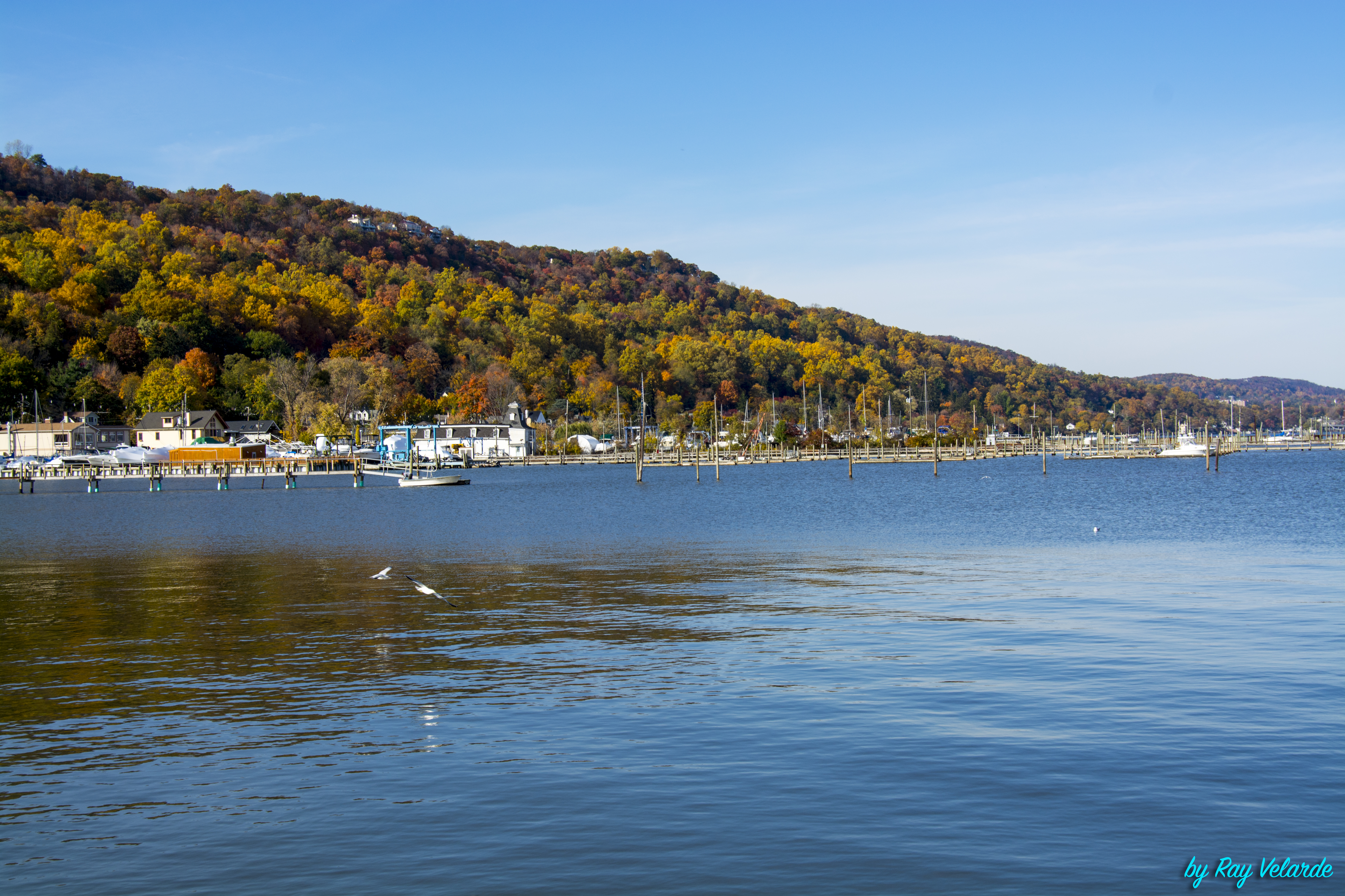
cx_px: 672
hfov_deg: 35.1
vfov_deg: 23.8
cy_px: 448
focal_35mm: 57
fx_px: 2129
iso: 100
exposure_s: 1/250
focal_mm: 38
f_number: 8
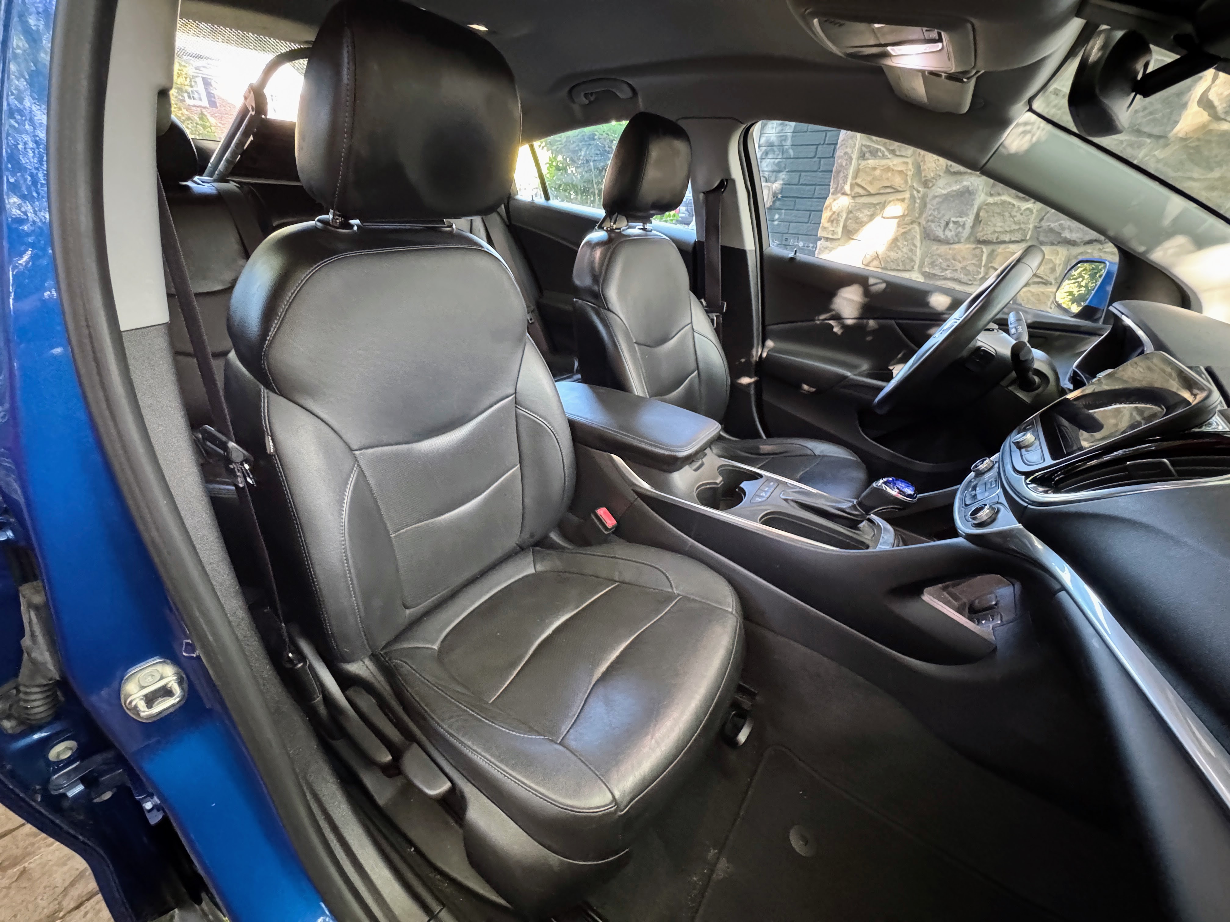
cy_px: 461
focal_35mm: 14
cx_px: 615
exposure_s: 1/43
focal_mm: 2.22
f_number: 2.2
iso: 1250
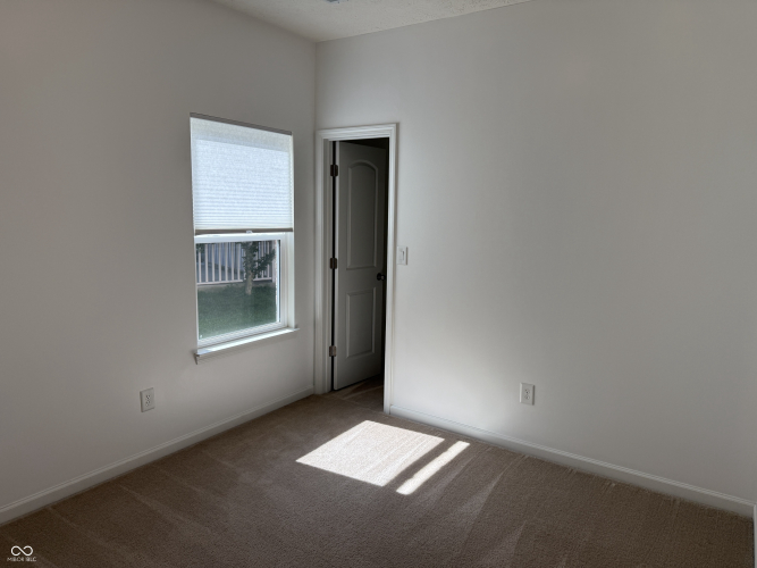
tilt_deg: -7.0
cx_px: 378
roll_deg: -1.0
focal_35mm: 24
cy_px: 284
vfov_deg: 56.8
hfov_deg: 71.6
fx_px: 525
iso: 100
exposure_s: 1/796
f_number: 1.78
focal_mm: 6.76
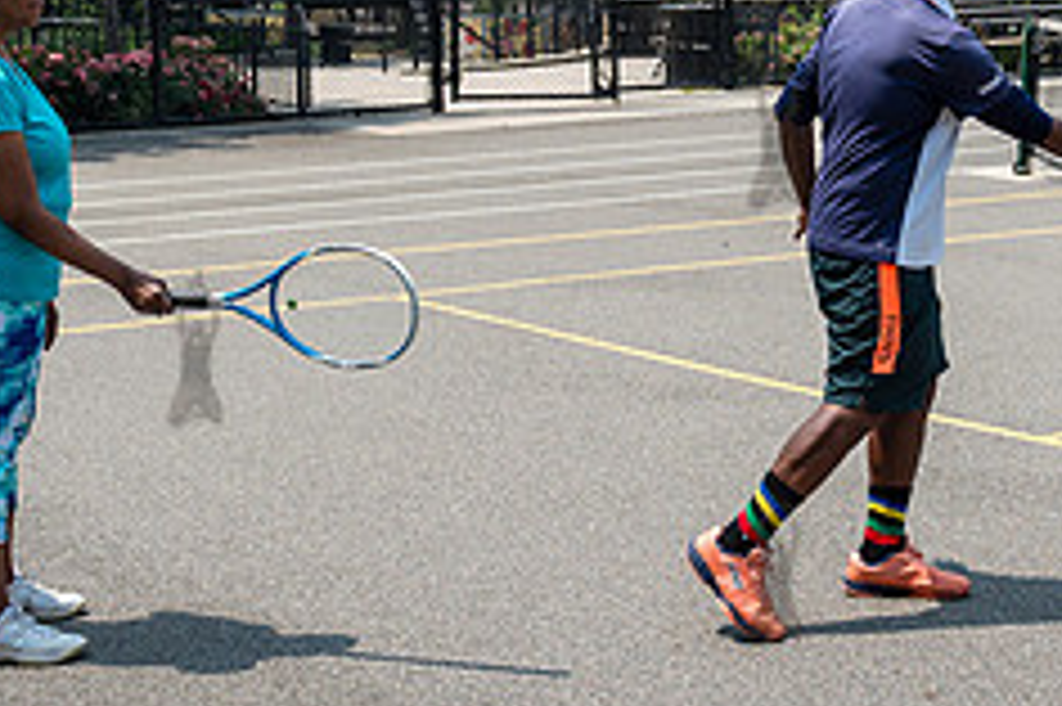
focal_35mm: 79
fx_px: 2329
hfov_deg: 25.2
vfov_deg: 17.2
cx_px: 865
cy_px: 221
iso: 200
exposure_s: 1/2000
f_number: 4.5
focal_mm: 27
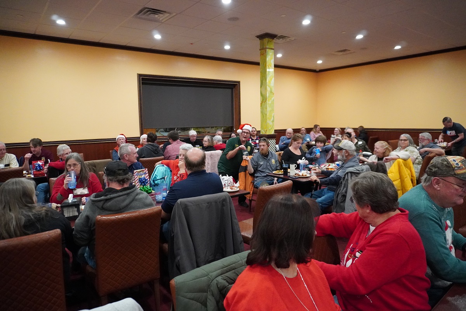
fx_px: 311
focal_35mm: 24
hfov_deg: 73.7
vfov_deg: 53.1
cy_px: 156
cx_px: 233
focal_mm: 16
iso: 6400
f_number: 3.5
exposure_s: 1/160
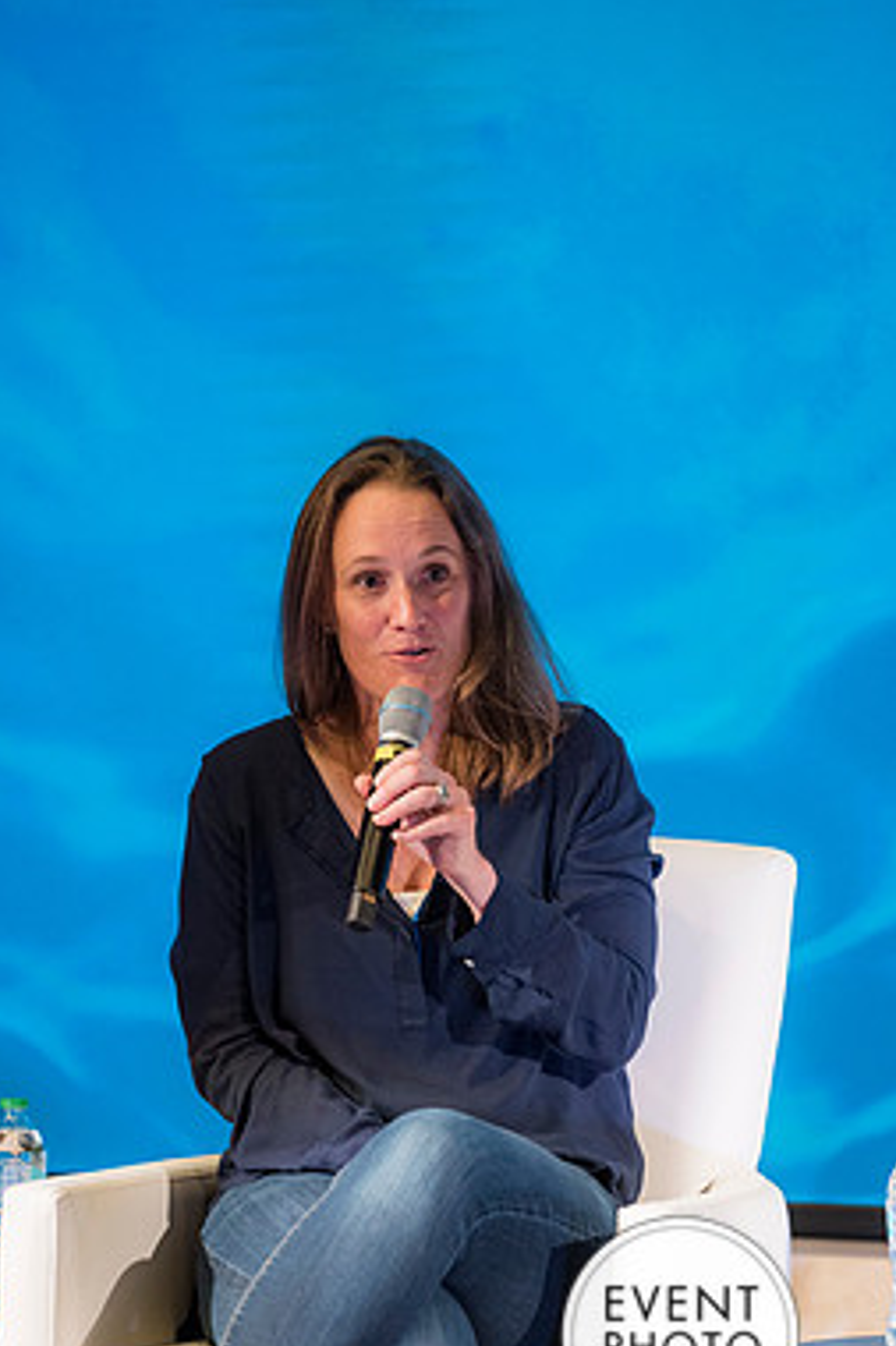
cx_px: 382
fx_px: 8855
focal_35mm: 237
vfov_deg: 8.7
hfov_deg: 5.8
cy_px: 769
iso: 1100
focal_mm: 200
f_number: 2.8
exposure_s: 1/125
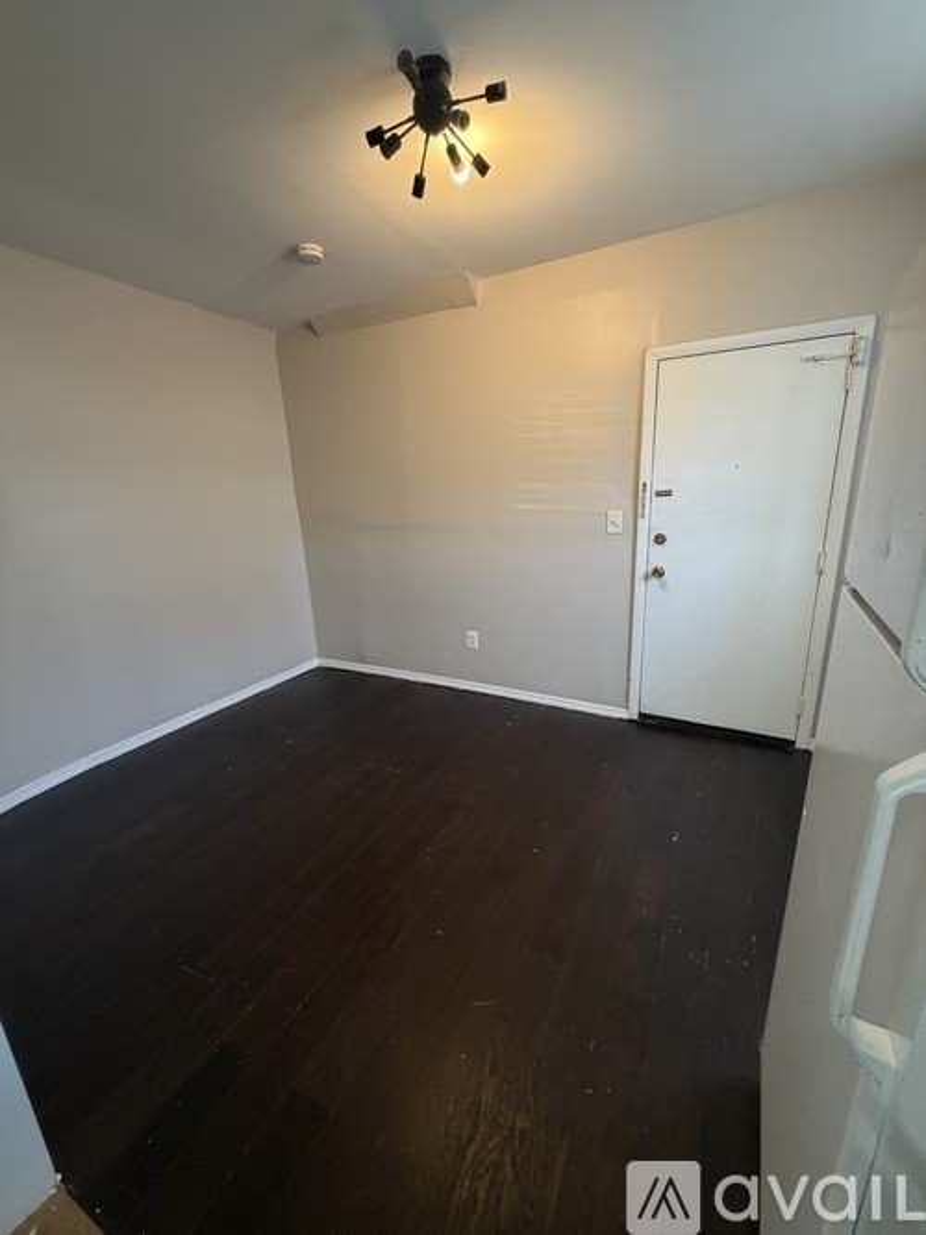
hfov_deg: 85.7
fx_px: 500
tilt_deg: -13.2
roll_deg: +2.5
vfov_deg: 102.1
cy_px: 618
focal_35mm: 14
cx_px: 463
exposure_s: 1/60
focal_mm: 2.22
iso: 400
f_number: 2.2
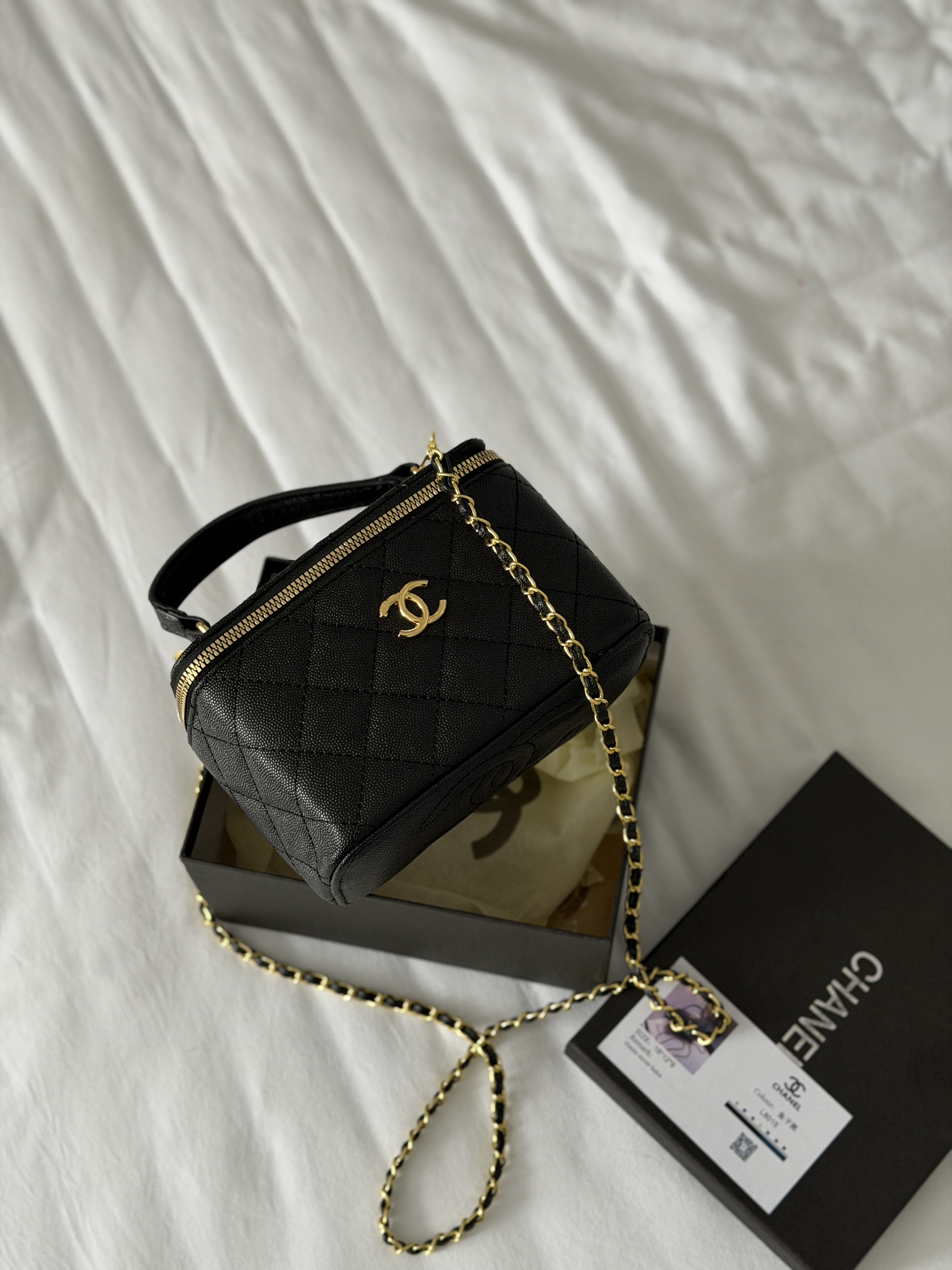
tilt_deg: -68.7
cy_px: 635
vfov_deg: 39.7
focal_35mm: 48
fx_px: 1760
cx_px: 476
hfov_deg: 30.3
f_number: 1.78
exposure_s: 1/45
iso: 250
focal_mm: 6.76
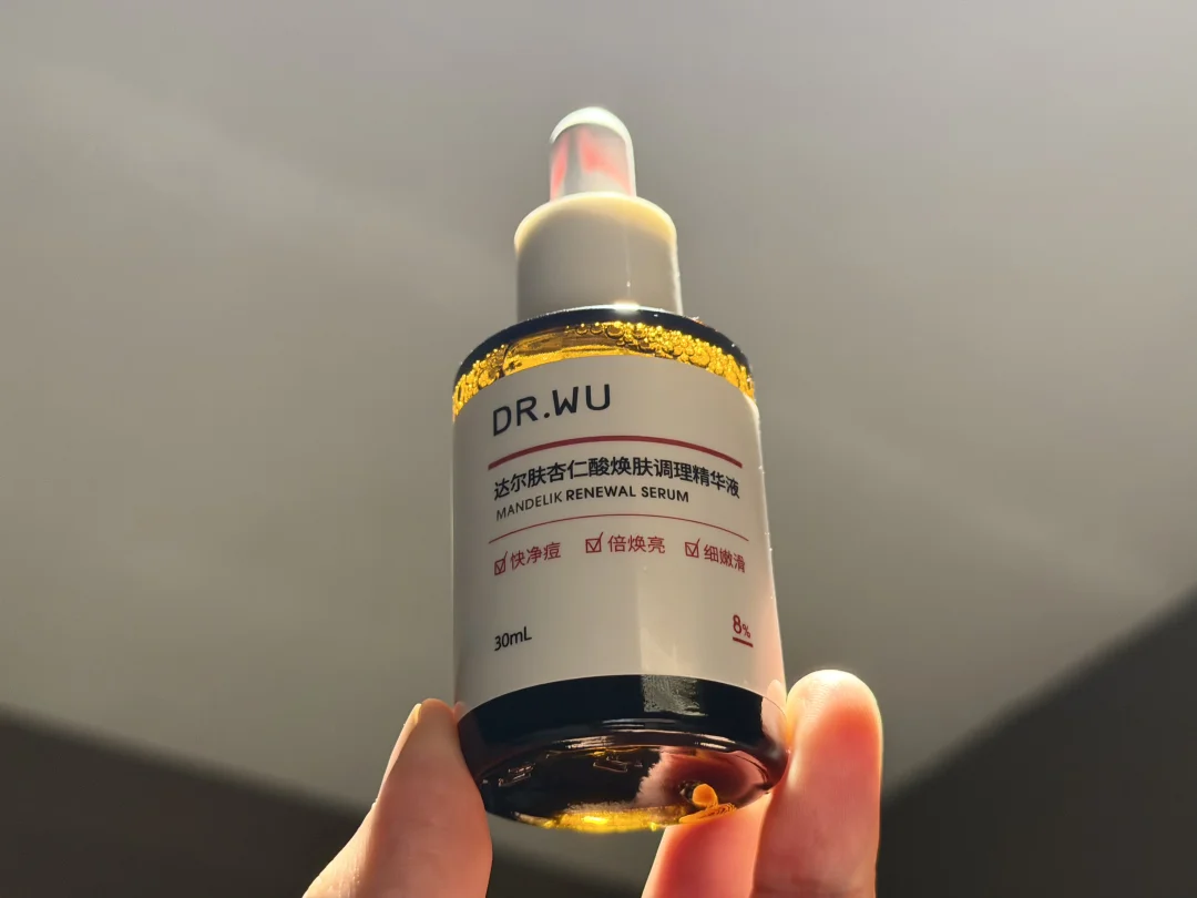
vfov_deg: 30.3
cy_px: 449
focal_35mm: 48
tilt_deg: +40.5
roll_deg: +1.1
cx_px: 598
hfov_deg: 39.7
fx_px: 1660
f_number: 1.78
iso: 200
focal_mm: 6.76
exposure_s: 1/33
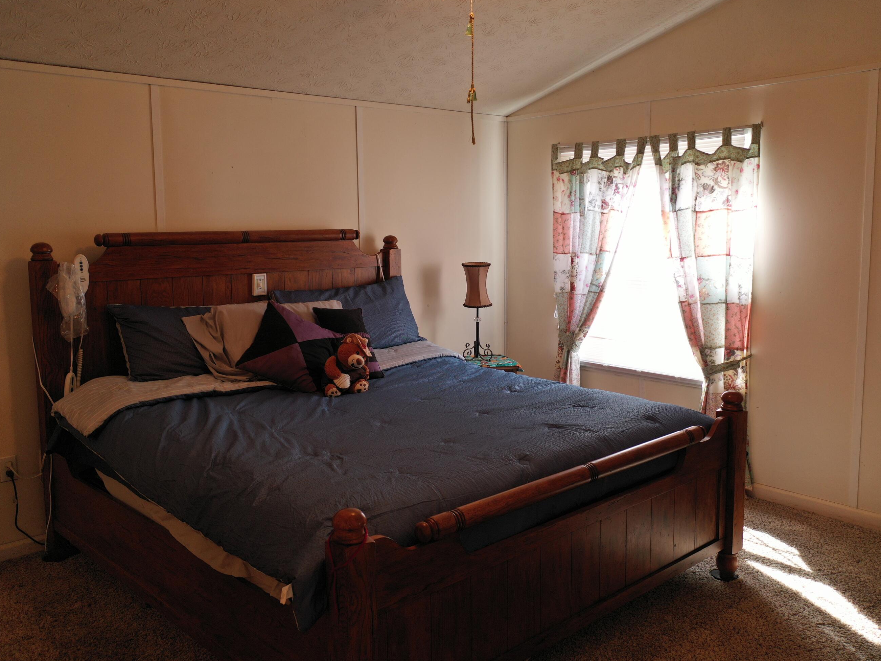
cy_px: 323
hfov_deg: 58.3
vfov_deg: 45.4
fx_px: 789
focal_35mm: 31
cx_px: 443
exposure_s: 1/20
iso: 120
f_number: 2.8
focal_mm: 10.26
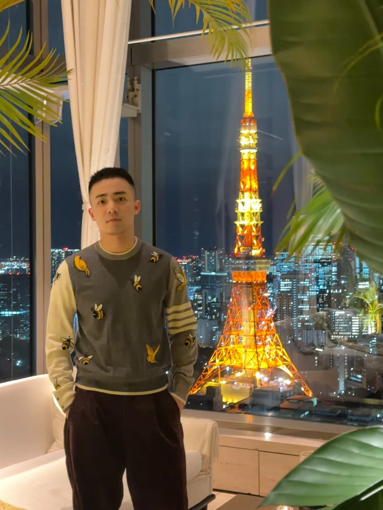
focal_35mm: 48
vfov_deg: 39.7
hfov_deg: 30.3
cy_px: 255
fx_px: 708
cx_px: 192
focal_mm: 6.76
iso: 1250
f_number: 1.78
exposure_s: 1/17
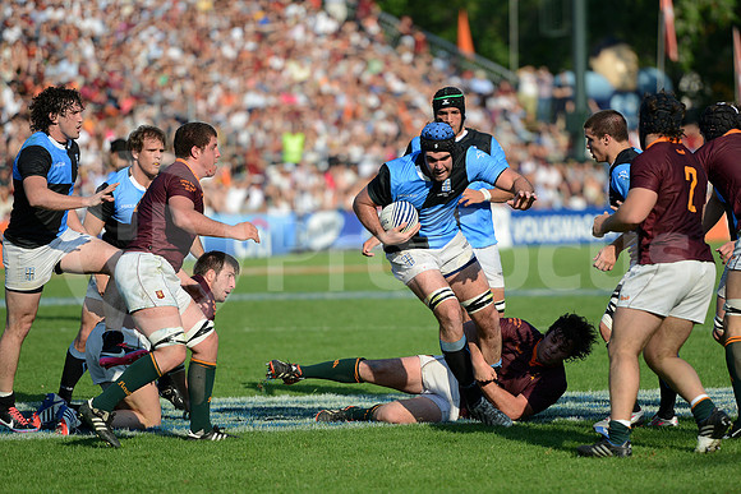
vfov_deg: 7.0
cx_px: 370
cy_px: 247
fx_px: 4015
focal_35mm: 195
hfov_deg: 10.5
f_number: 2.8
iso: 250
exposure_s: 1/2000
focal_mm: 195
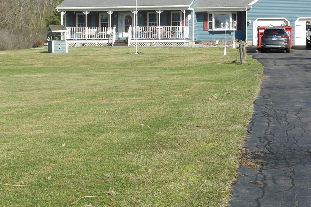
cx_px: 157
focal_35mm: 94
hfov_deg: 21.7
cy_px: 86
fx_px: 812
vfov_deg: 14.5
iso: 160
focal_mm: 10.7
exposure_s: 1/800
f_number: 4.6
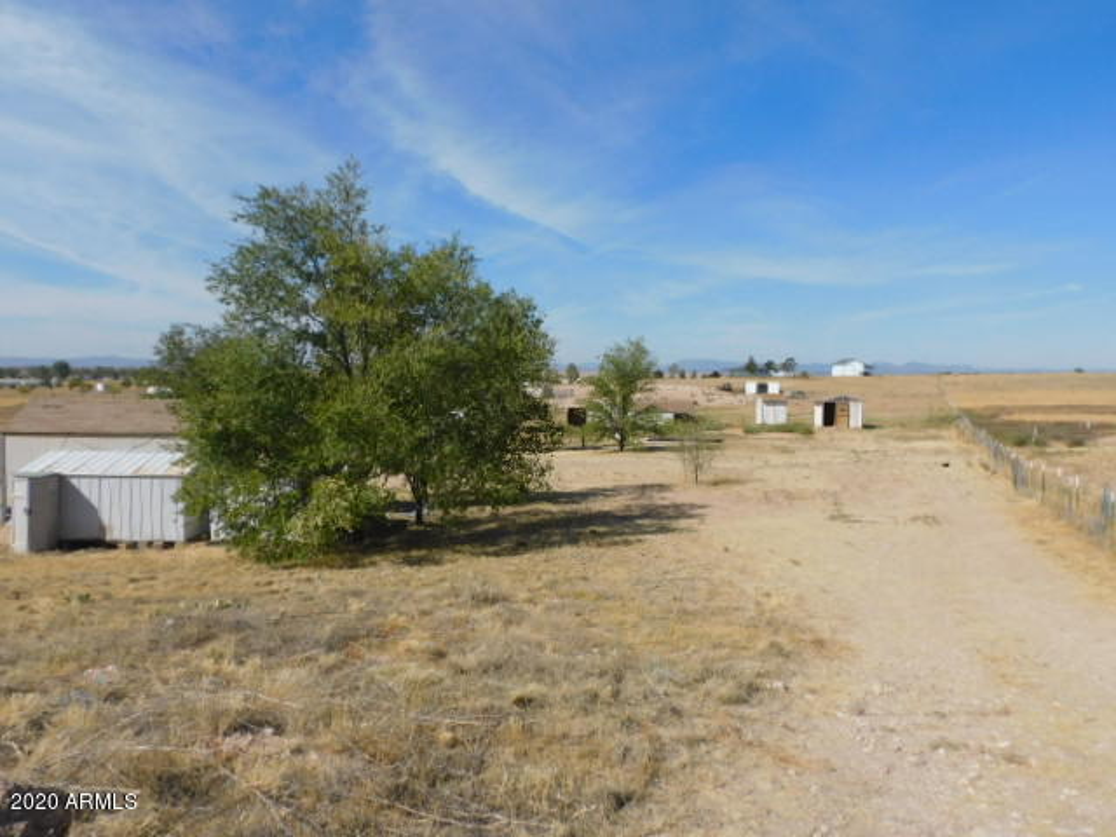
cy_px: 418
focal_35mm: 24
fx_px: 774
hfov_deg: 71.6
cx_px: 558
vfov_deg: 56.8
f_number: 4.2
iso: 125
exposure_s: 1/1600
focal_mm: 4.3
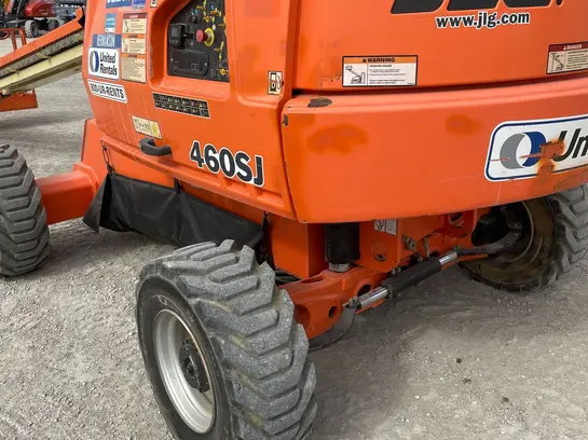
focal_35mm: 35
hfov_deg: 52.7
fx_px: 594
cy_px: 210
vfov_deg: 40.6
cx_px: 296
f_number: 1.6
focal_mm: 4.2
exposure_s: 1/3125
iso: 32
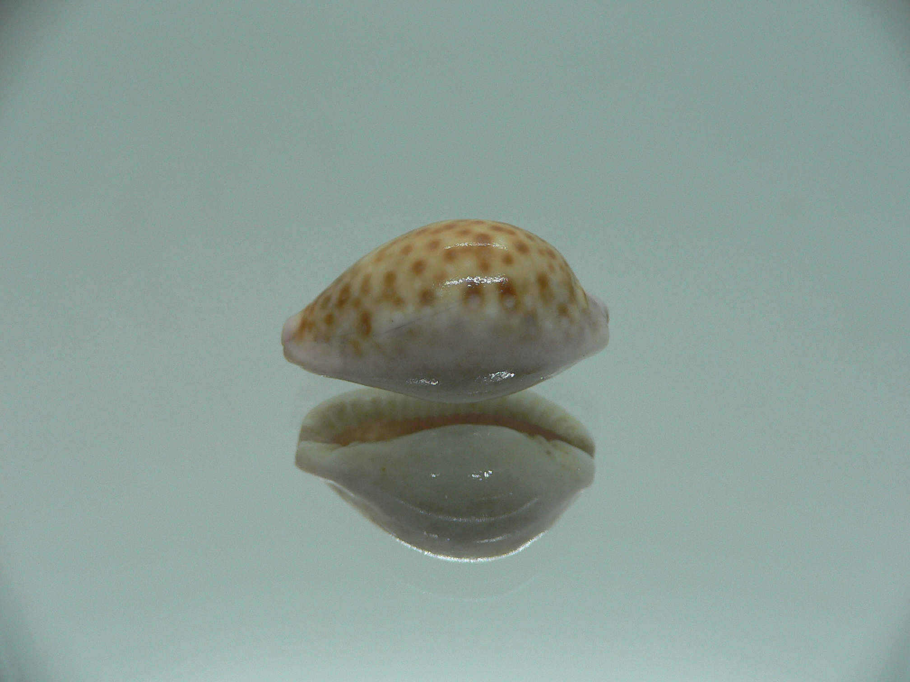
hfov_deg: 52.6
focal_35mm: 35
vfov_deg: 40.7
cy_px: 341
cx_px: 455
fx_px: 920
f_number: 2.8
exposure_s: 1/60
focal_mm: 4.6
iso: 80
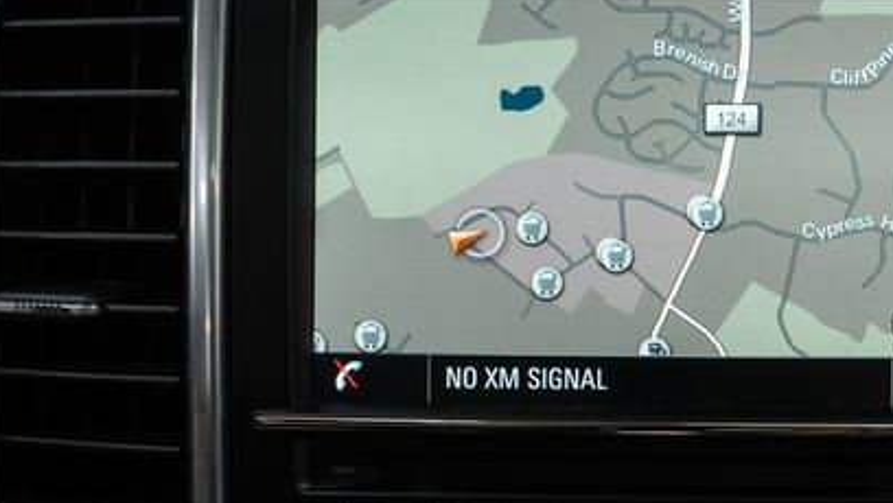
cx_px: 652
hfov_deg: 30.1
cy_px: 355
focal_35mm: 69
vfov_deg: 17.4
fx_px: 1635
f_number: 3.2
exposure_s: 1/50
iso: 400
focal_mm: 28
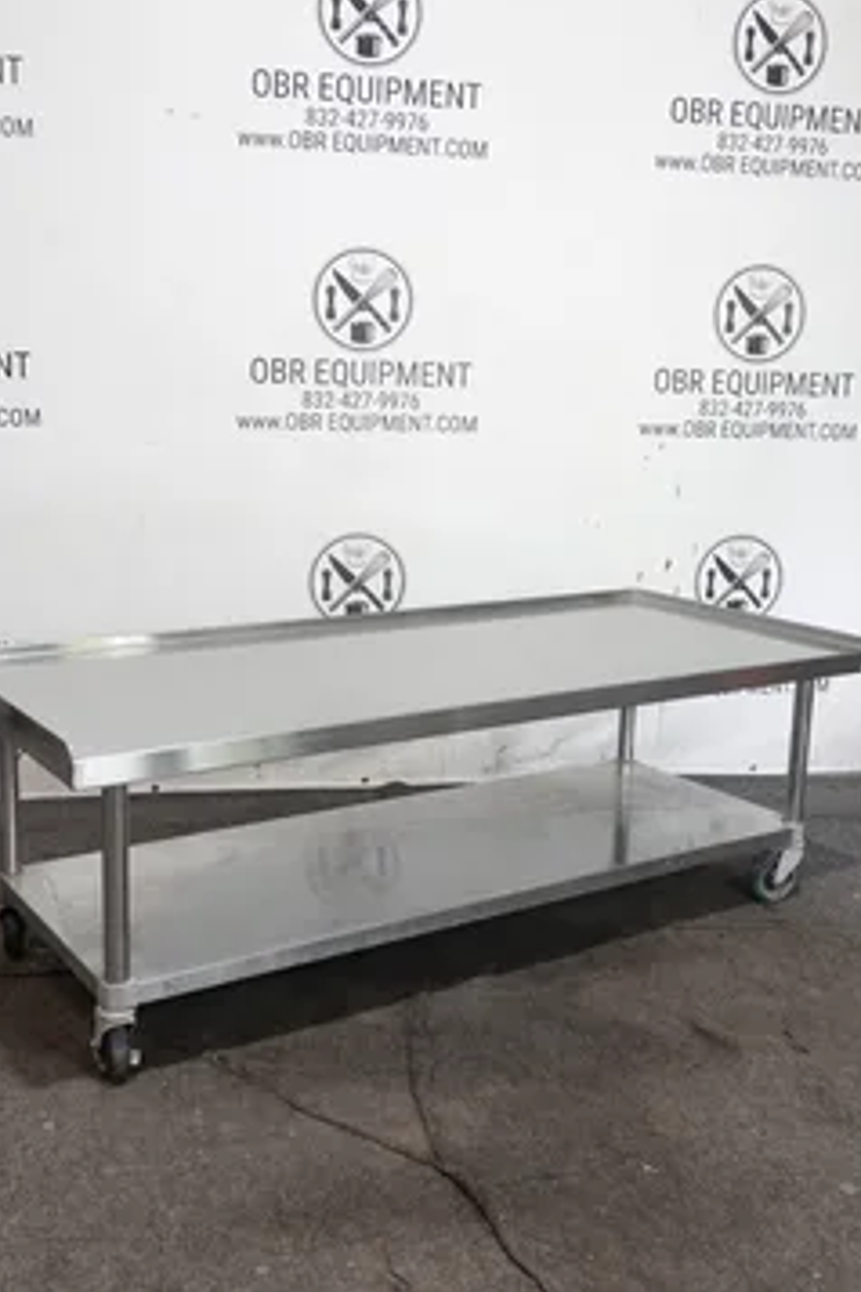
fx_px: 1327
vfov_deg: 51.9
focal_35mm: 37
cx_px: 411
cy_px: 644
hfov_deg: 35.9
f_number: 3.5
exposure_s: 1/40
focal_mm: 12.25
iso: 800
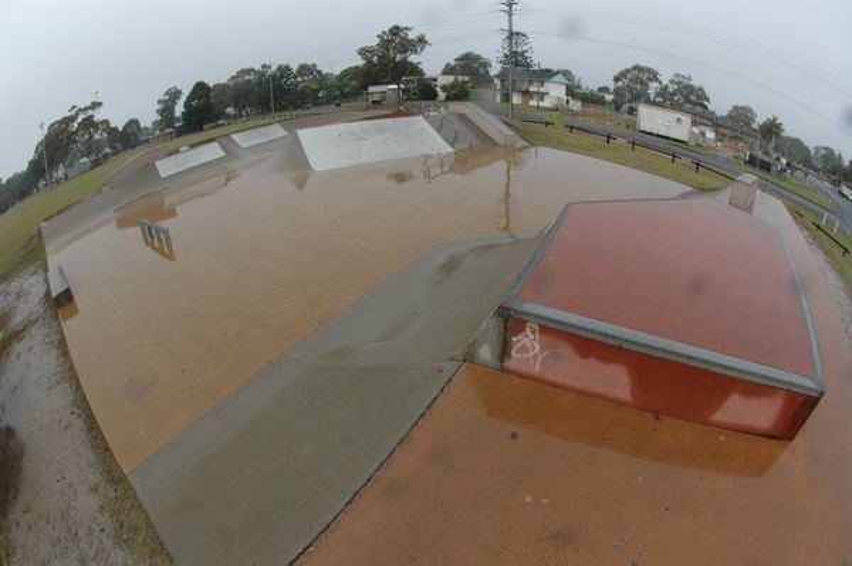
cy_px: 283
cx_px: 426
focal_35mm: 16
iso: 800
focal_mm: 10.5
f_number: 11
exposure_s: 1/500
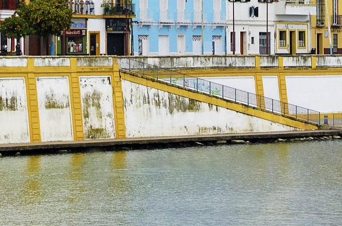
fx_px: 3053
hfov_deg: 6.4
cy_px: -126
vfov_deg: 4.2
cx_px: 7
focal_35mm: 322
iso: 200
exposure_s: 1/400
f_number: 8
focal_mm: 62
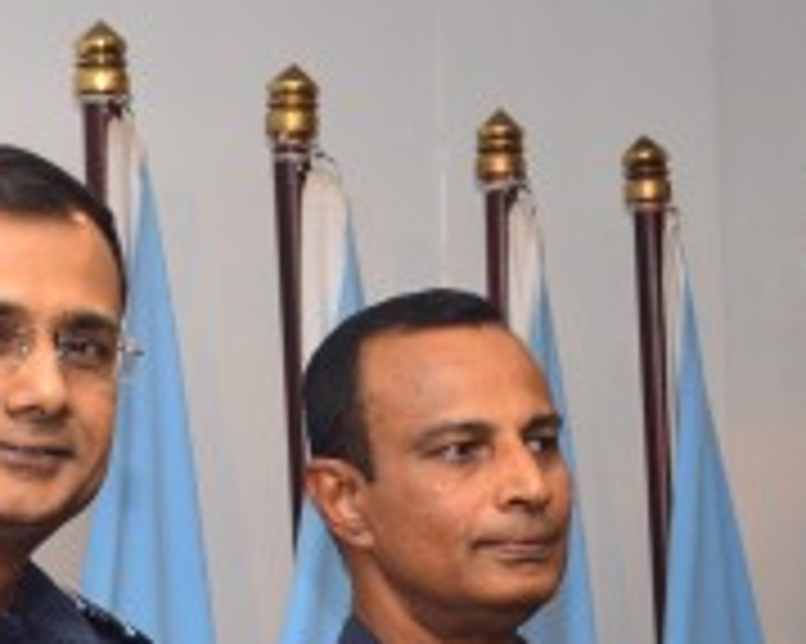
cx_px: 567
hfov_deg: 10.8
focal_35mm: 179
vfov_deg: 8.6
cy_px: 730
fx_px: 4268
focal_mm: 38
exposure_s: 1/100
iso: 400
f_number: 5
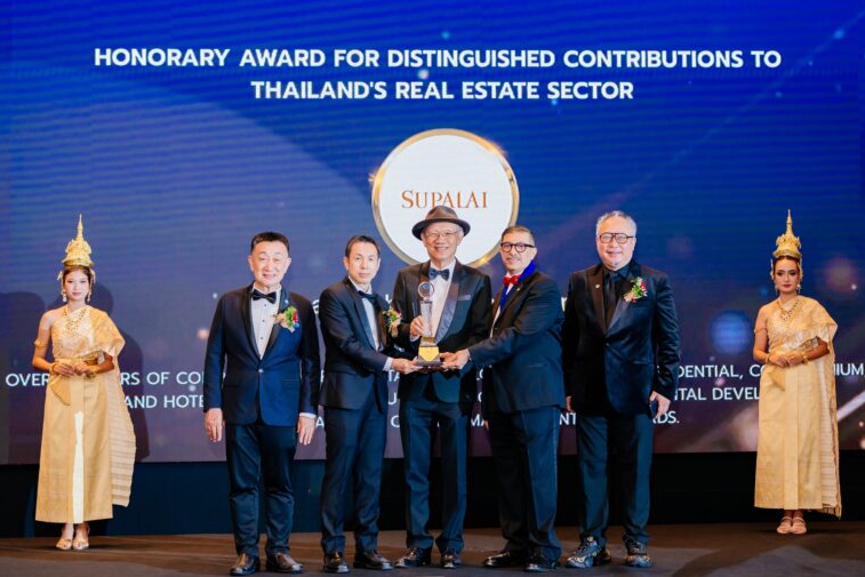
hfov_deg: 28.4
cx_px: 438
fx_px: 1706
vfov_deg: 19.2
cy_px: 291
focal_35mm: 71
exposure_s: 1/125
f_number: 4
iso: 1600
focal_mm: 70
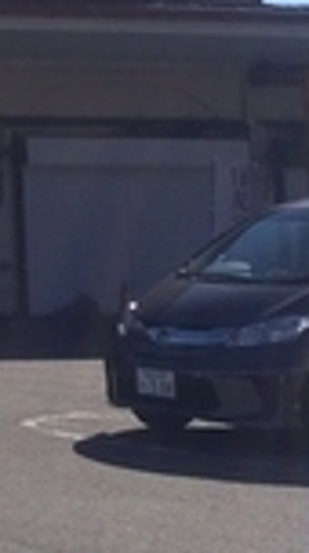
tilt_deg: +7.9
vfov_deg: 16.4
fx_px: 1829
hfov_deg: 8.8
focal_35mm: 125
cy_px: -127
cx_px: -433
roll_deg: -0.1
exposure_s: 1/3165
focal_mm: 4.15
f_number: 2.2
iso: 32
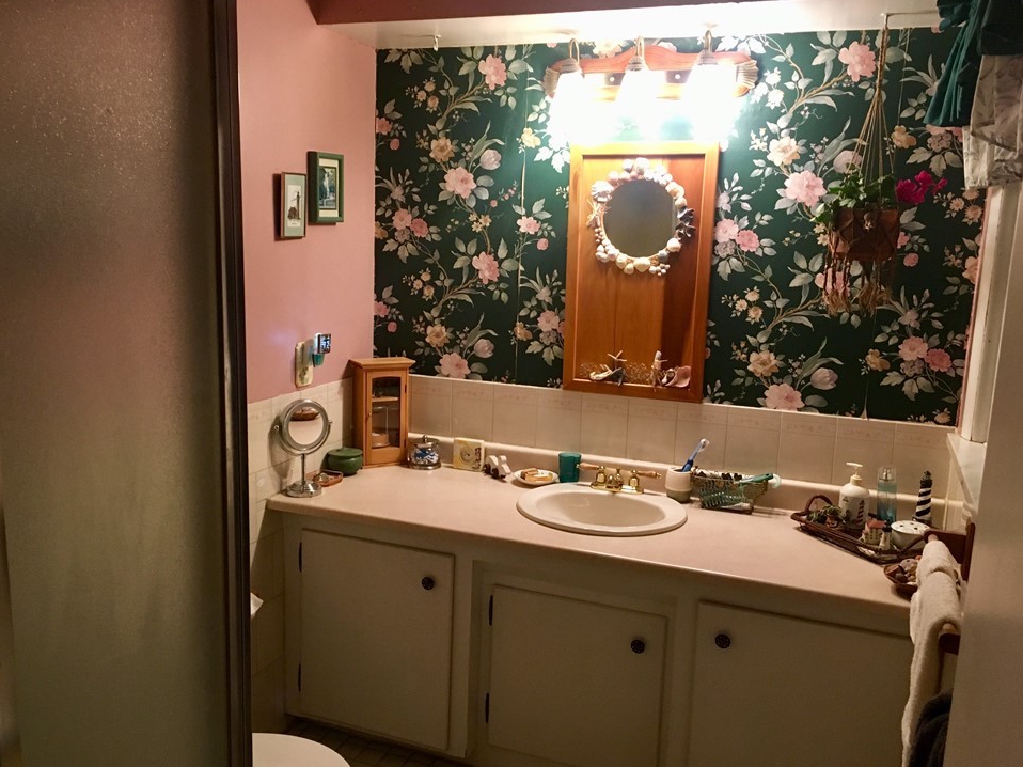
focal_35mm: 31
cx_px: 493
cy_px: 397
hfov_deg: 58.3
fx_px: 916
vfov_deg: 45.4
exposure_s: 1/30
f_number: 2.2
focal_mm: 4.15
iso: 160
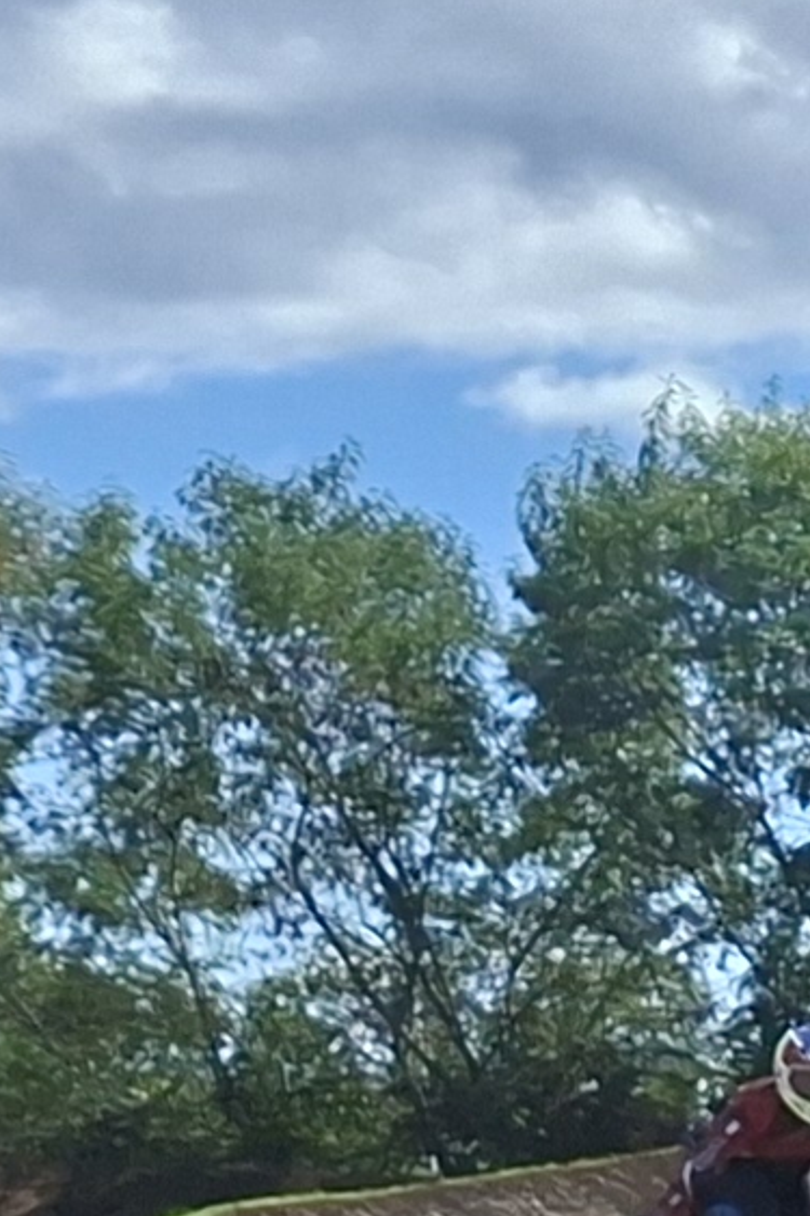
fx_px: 5741
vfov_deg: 11.9
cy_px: 1348
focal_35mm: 170
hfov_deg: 6.0
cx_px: 3817
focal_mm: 5.54
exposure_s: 1/3953
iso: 50
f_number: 1.8
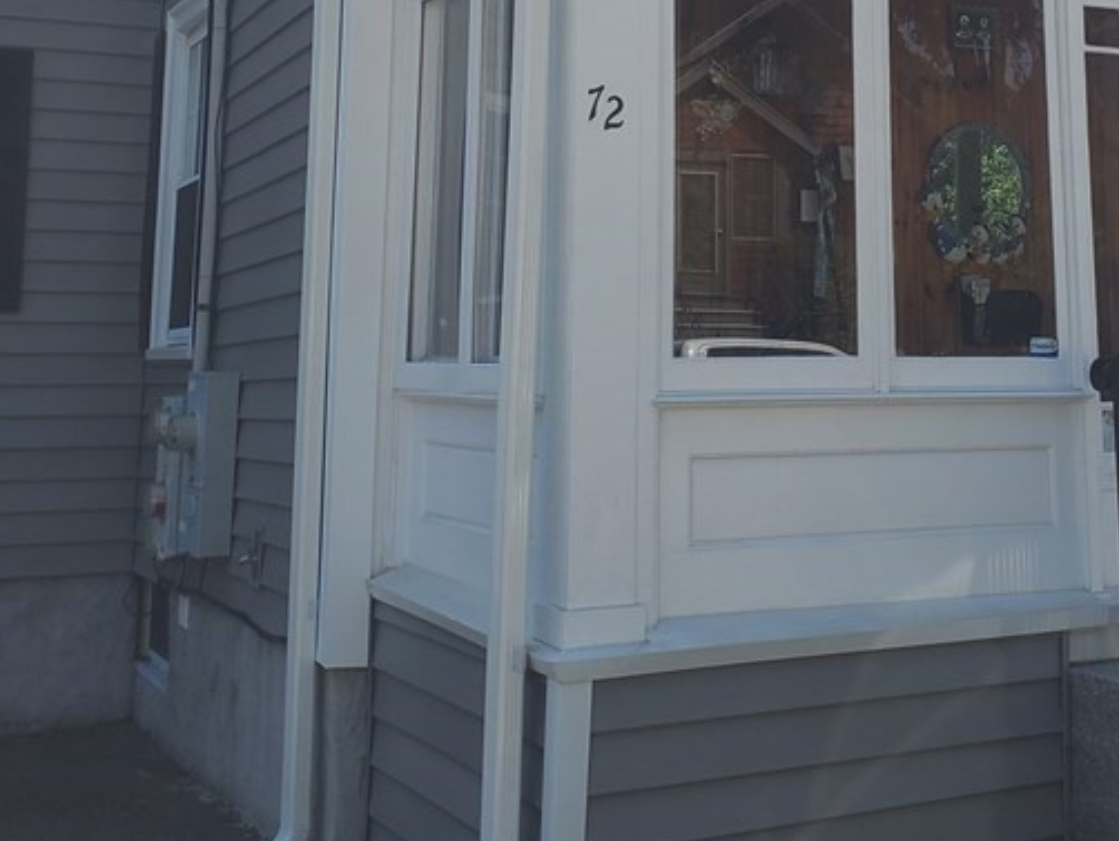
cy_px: 31
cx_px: 811
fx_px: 1714
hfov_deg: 35.5
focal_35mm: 53
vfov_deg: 26.3
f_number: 2.4
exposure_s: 1/1411
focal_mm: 4.3
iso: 50
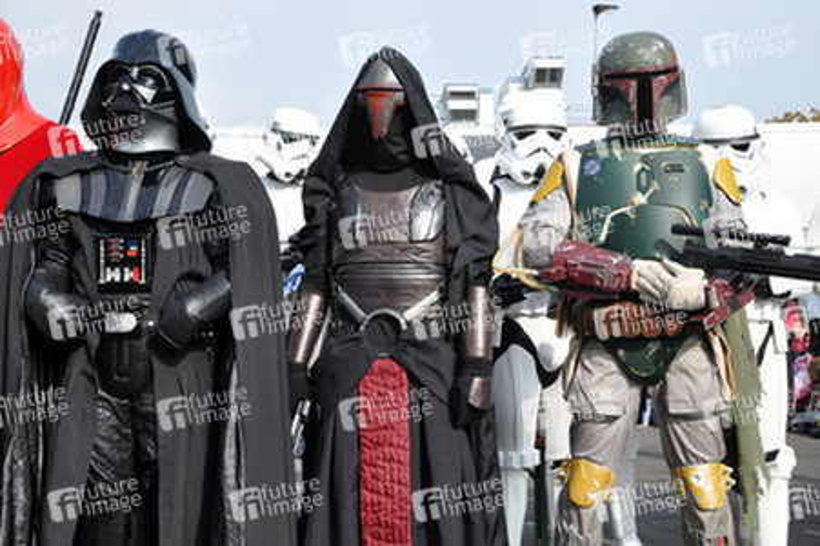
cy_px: 273
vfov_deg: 25.7
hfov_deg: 37.9
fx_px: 1195
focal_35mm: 52
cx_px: 410
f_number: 8
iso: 200
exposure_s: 1/250
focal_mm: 35
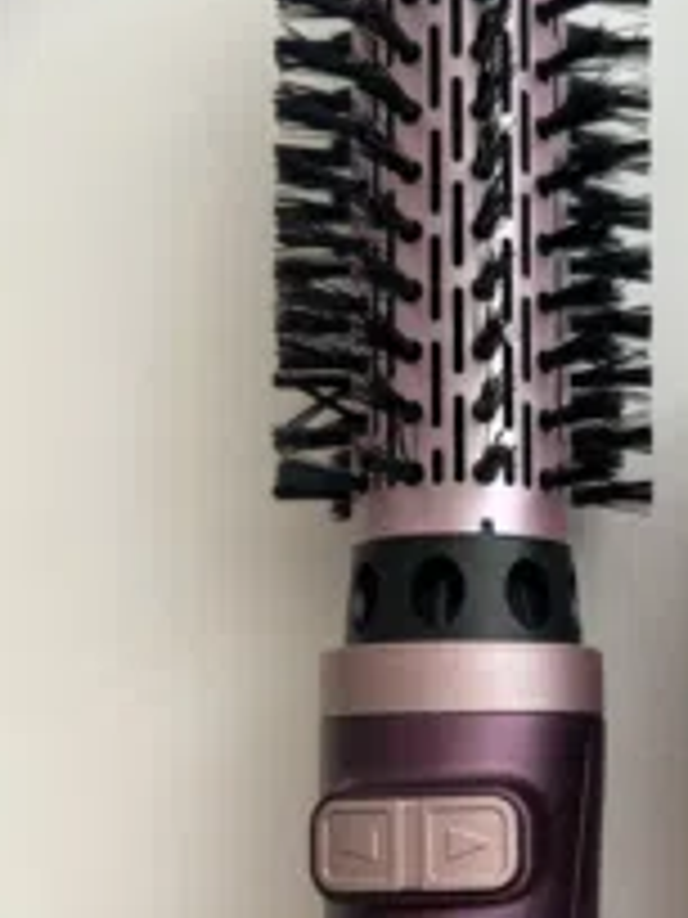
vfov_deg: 36.6
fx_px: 1352
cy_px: 688
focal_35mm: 51
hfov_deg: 27.2
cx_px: 666
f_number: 1.6
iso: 100
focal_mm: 5.1
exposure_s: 1/121
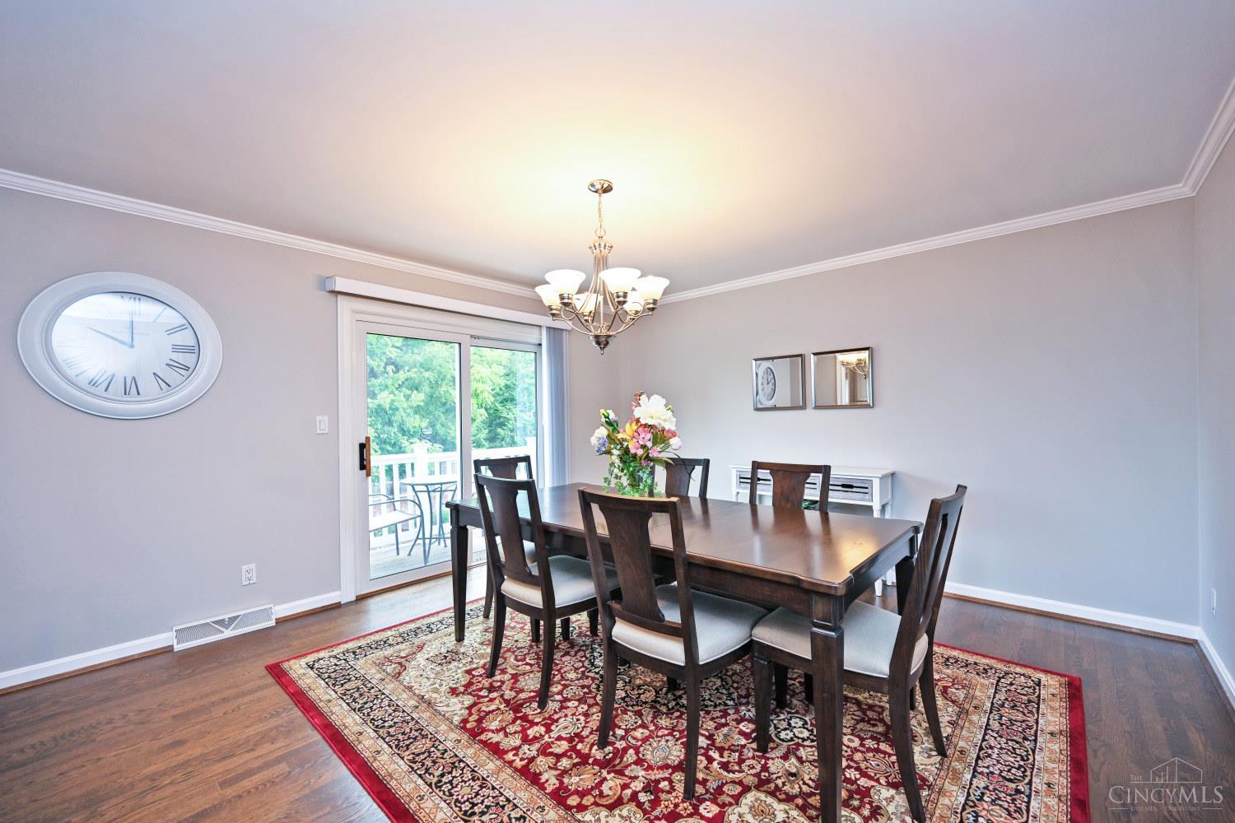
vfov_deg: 81.2
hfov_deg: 104.3
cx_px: 618
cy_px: 412
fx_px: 480
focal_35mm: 14
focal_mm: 14
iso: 200
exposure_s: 1/60
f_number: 4
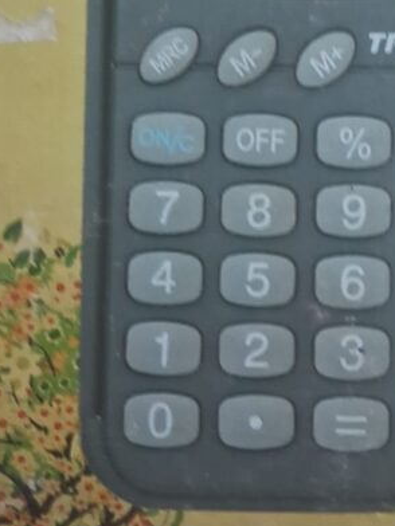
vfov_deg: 27.5
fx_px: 1035
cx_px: 199
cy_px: 52
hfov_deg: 21.6
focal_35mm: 68
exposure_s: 1/20
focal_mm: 3.98
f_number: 1.8
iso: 800
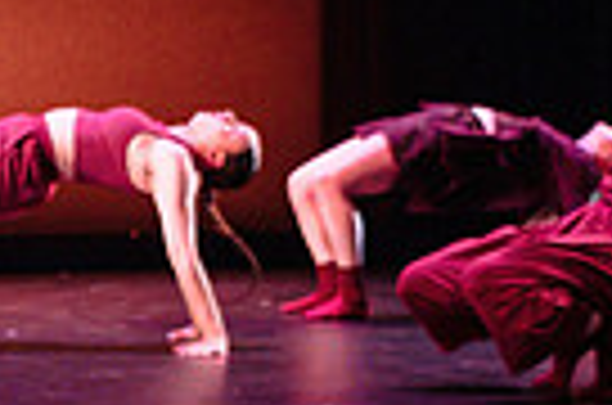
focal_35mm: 121
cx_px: -229
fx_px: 2052
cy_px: 187
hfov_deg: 15.9
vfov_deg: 11.3
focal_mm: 24
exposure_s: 1/250
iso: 2500
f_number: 2.8
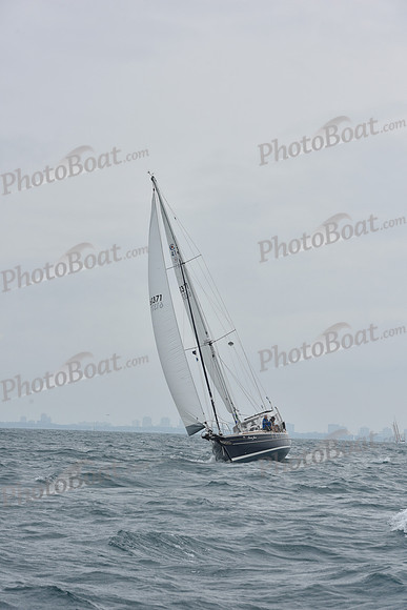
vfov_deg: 18.6
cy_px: 305
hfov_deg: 12.5
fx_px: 1864
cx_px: 204
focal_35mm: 110
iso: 250
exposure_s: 1/800
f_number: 10
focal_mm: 110
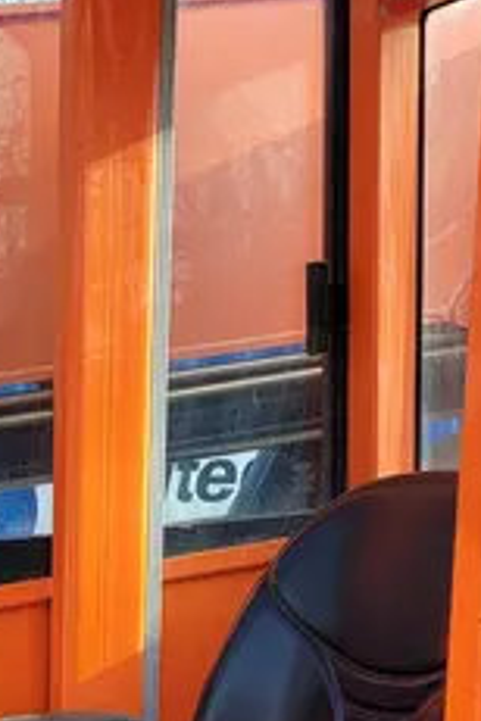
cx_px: -137
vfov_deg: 22.3
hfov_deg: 15.2
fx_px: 1723
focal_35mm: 86
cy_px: 804
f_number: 1.8
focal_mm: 5.4
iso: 40
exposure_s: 1/574
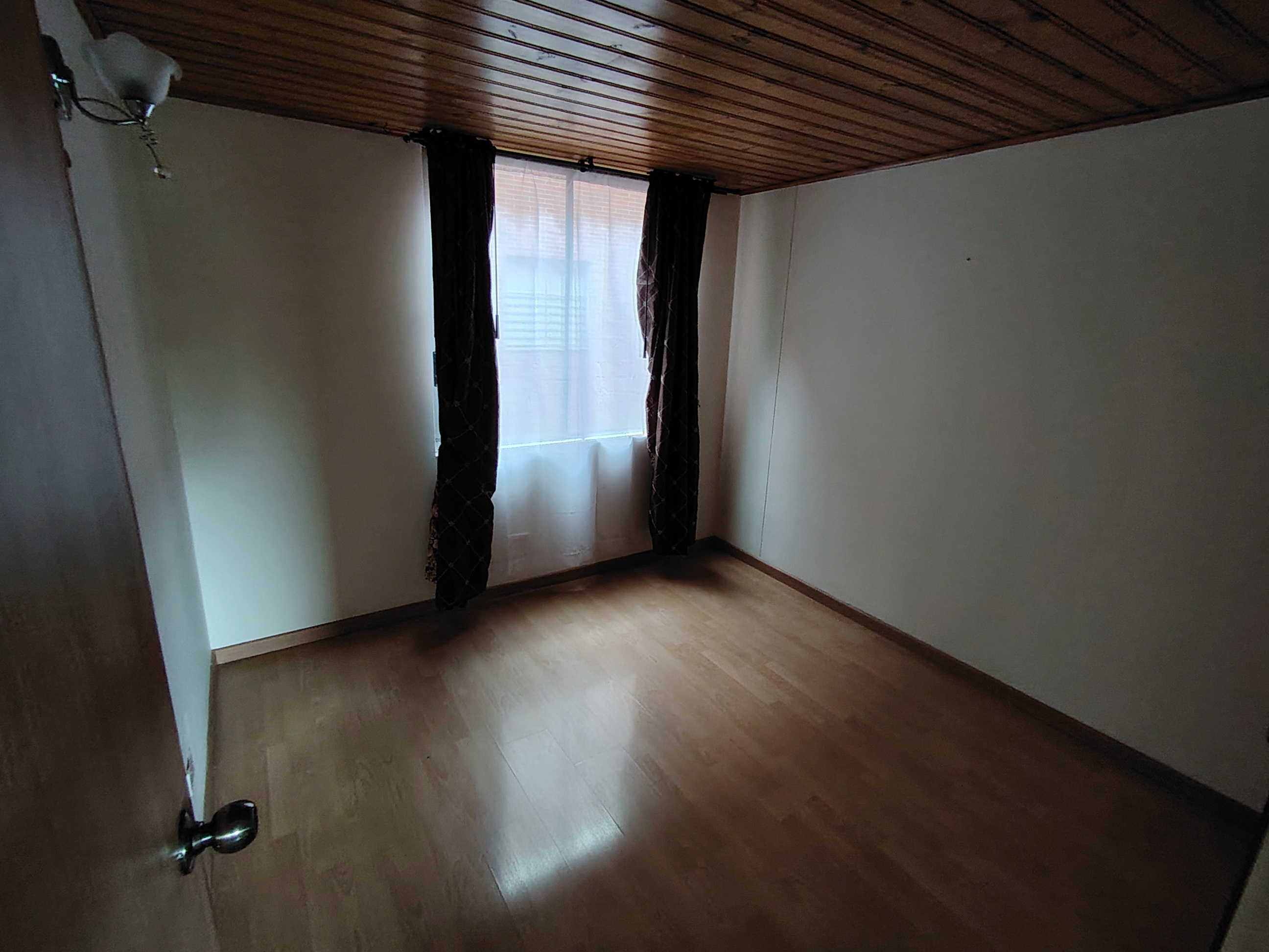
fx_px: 623
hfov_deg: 91.0
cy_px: 476
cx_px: 634
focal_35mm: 17
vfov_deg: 74.7
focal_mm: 1.43
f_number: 2.2
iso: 262
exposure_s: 1/33.3
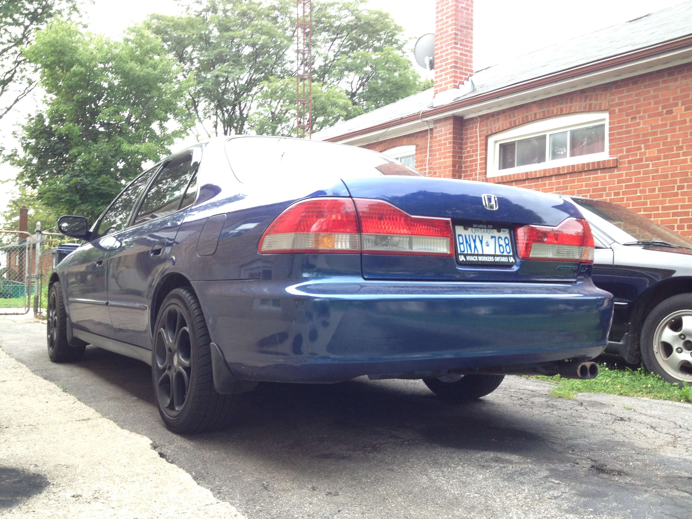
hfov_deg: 52.6
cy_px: 260
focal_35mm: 35
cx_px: 346
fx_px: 700
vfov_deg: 40.7
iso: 64
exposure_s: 1/20
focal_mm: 4.28
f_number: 2.4
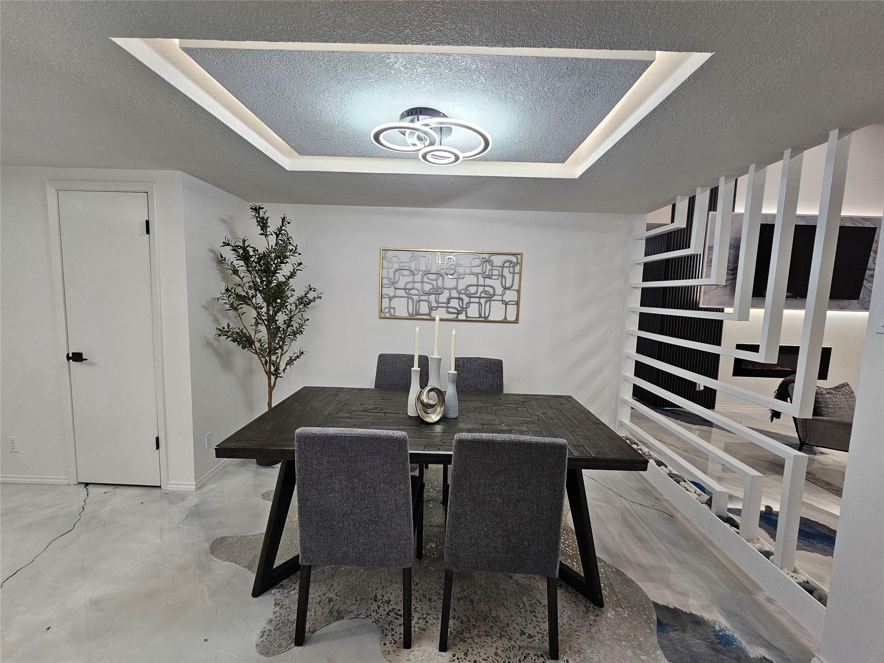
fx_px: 332
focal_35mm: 13
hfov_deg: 106.2
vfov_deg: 89.9
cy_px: 332
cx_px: 442
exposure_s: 1/60
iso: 80
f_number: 2.2
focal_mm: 2.2
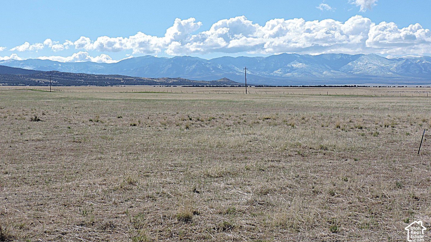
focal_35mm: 55
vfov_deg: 21.7
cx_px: 215
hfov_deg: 37.9
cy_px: 83
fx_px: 628
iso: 100
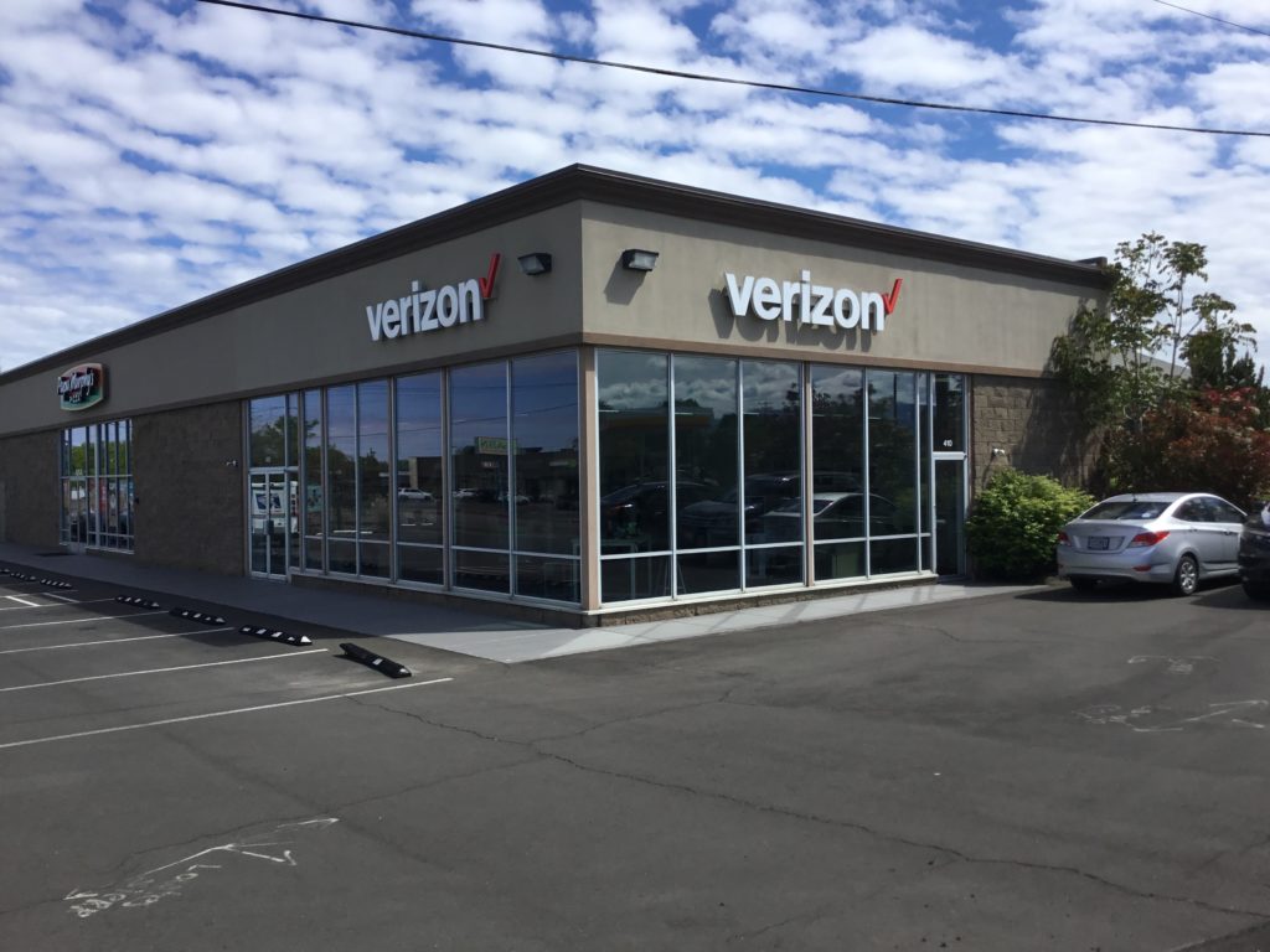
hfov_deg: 58.4
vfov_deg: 45.4
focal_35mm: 31
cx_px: 635
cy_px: 476
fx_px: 1137
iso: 25
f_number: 2.4
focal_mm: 3.3
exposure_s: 1/1664
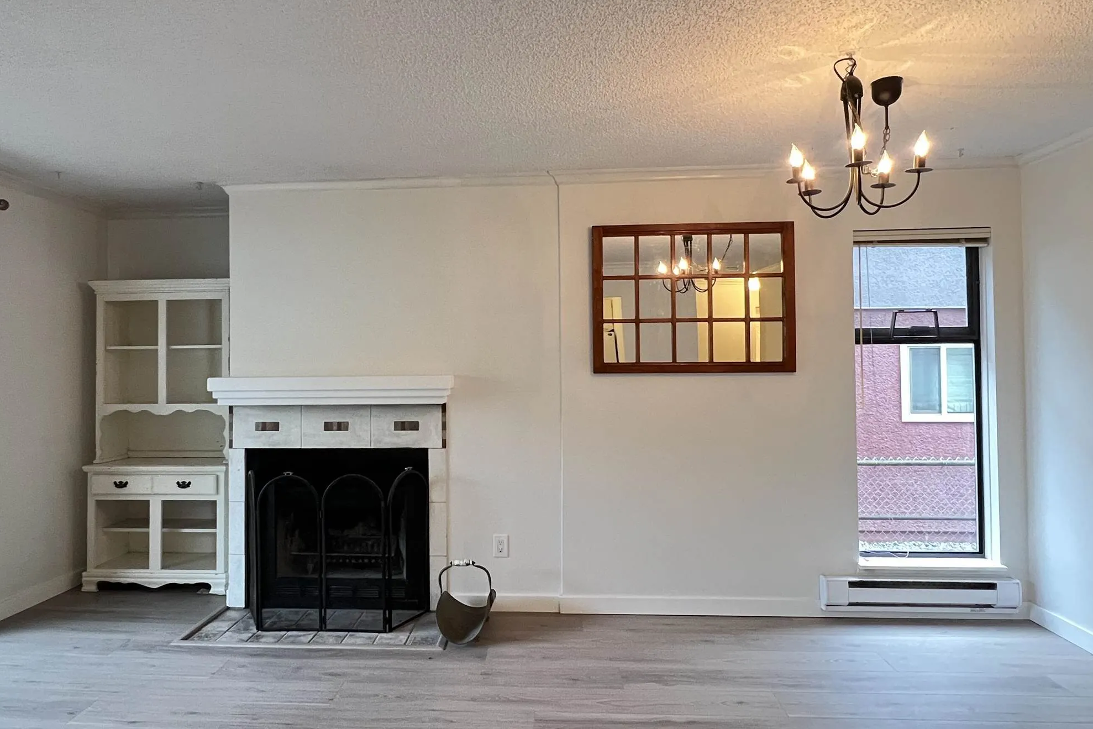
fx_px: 638
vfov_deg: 59.5
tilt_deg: +1.0
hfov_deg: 81.0
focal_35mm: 21
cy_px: 349
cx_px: 498
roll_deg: +0.9
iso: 500
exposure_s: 1/60
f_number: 1.8
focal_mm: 1.57
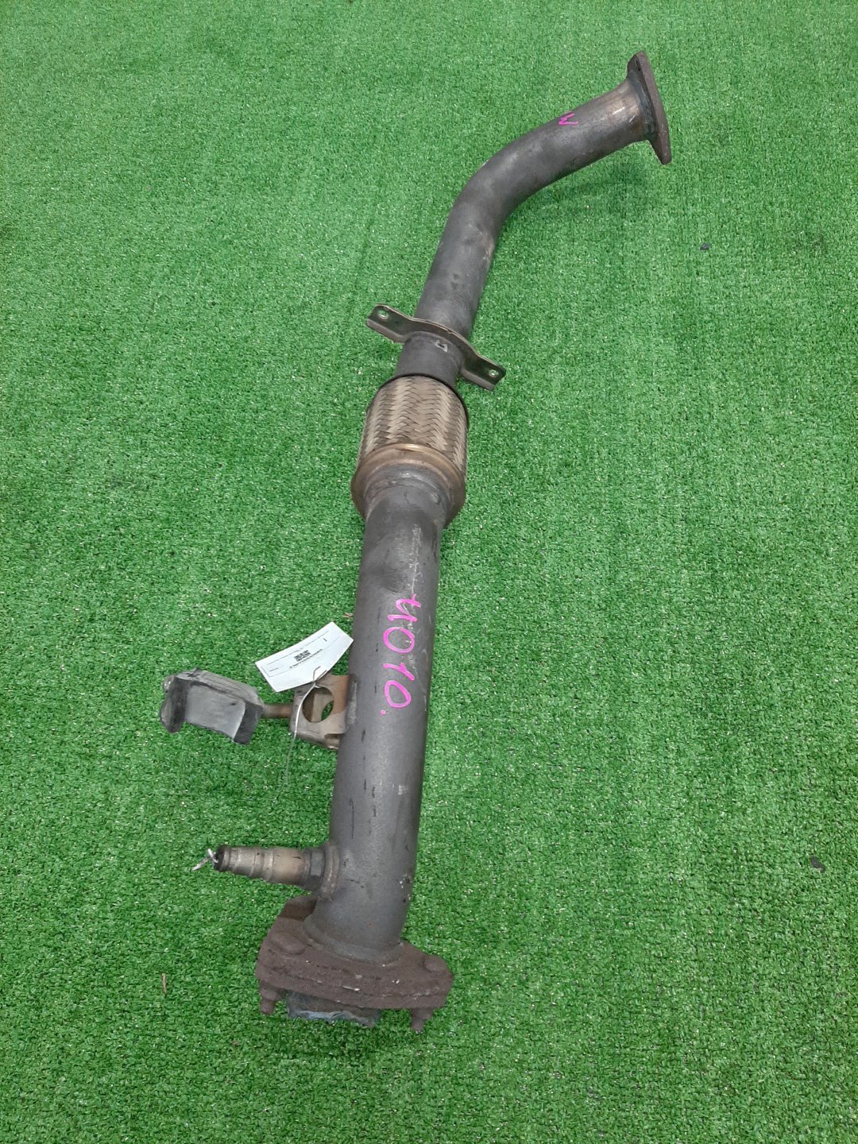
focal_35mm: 26
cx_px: 429
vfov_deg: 67.3
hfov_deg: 53.1
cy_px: 572
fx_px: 859
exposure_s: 1/50
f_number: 1.7
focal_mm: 3.93
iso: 159
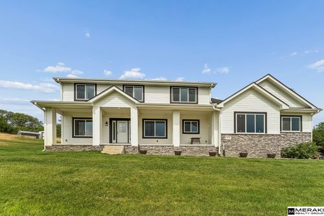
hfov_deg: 104.3
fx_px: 126
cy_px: 108
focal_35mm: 14
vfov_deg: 81.2
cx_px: 162
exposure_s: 1/1000
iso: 200
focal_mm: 14
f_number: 8
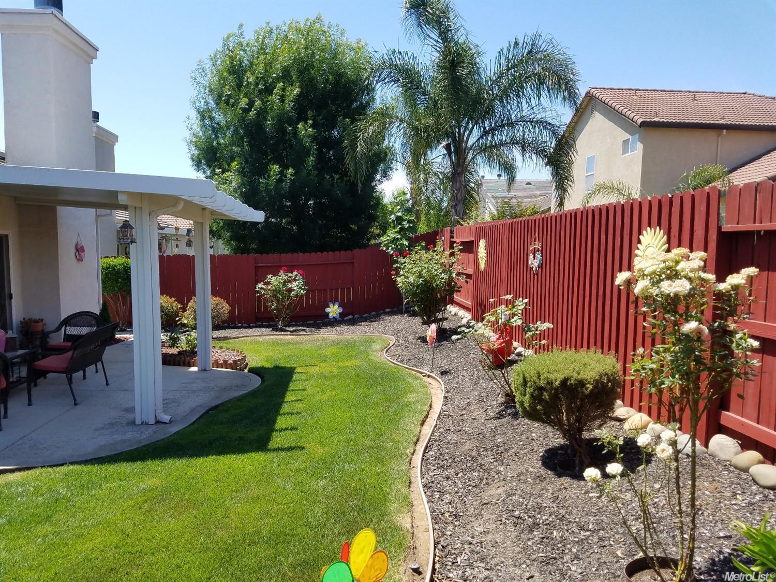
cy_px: 291
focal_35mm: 26
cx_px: 388
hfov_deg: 67.3
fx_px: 583
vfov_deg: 53.0
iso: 50
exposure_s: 1/1504
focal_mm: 4.2
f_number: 1.7
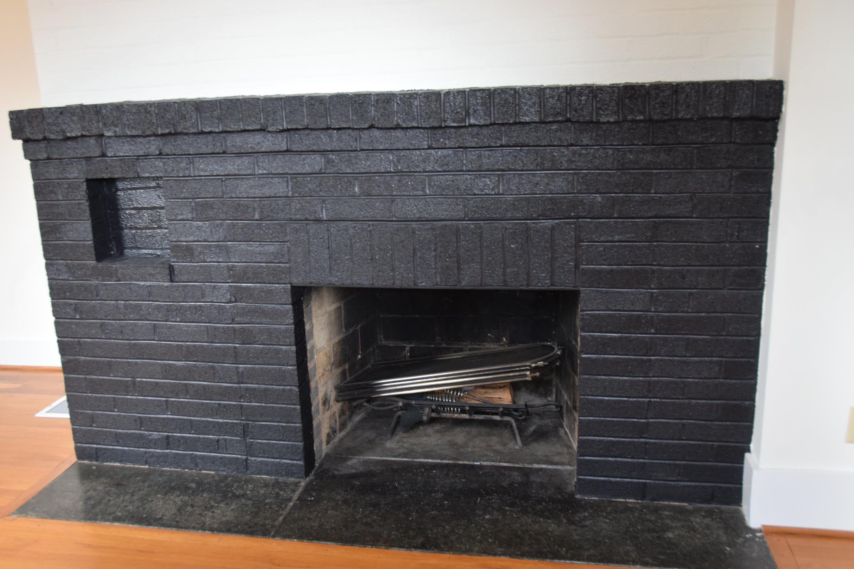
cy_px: 284
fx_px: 759
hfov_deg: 58.7
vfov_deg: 41.1
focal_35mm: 32
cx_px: 407
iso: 1000
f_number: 3.5
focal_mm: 20
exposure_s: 1/60
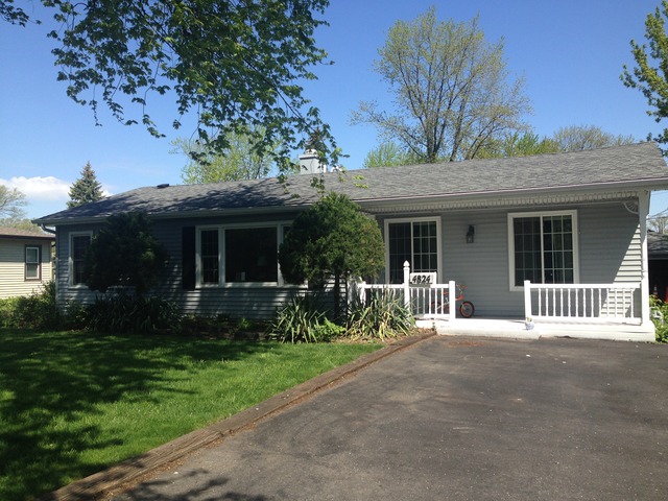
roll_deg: +0.0
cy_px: 250
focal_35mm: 33
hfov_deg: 55.4
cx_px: 334
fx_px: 637
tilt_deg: +0.0
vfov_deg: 42.9
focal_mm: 4.12
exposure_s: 1/1130
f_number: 2.4
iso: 50
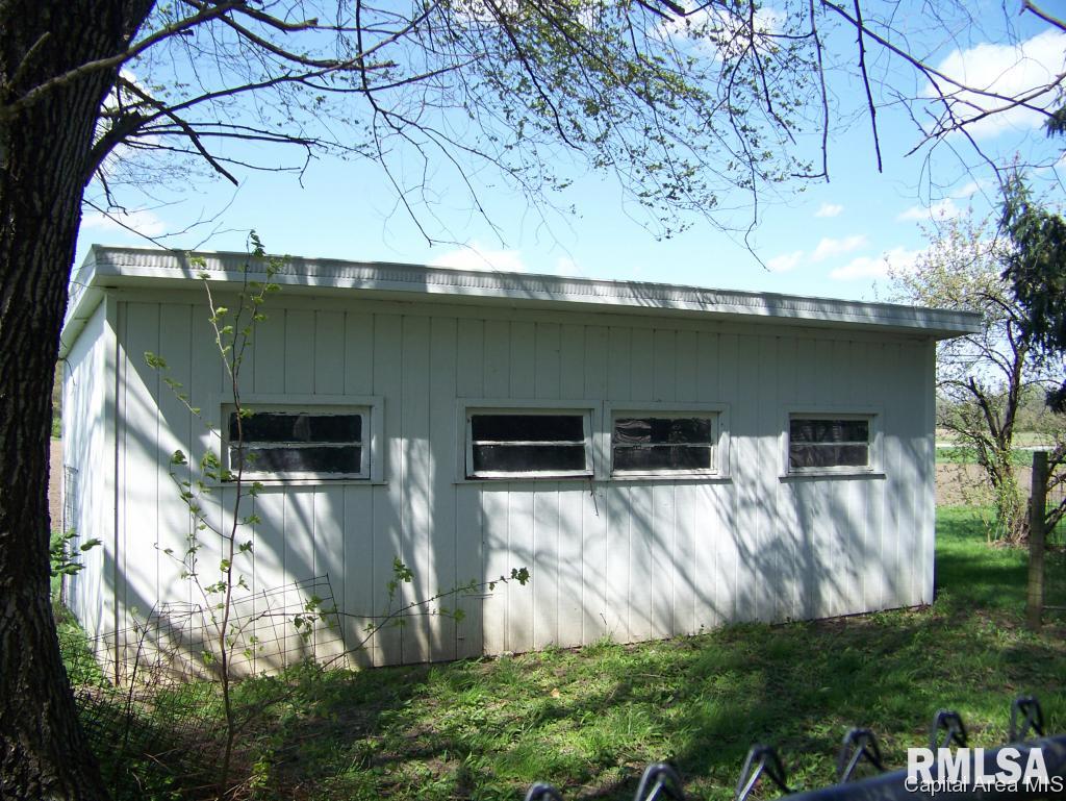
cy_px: 400
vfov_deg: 39.7
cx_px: 533
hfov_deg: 51.3
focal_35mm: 36
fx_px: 1109
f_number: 2.8
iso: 64
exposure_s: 1/500
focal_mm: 5.85
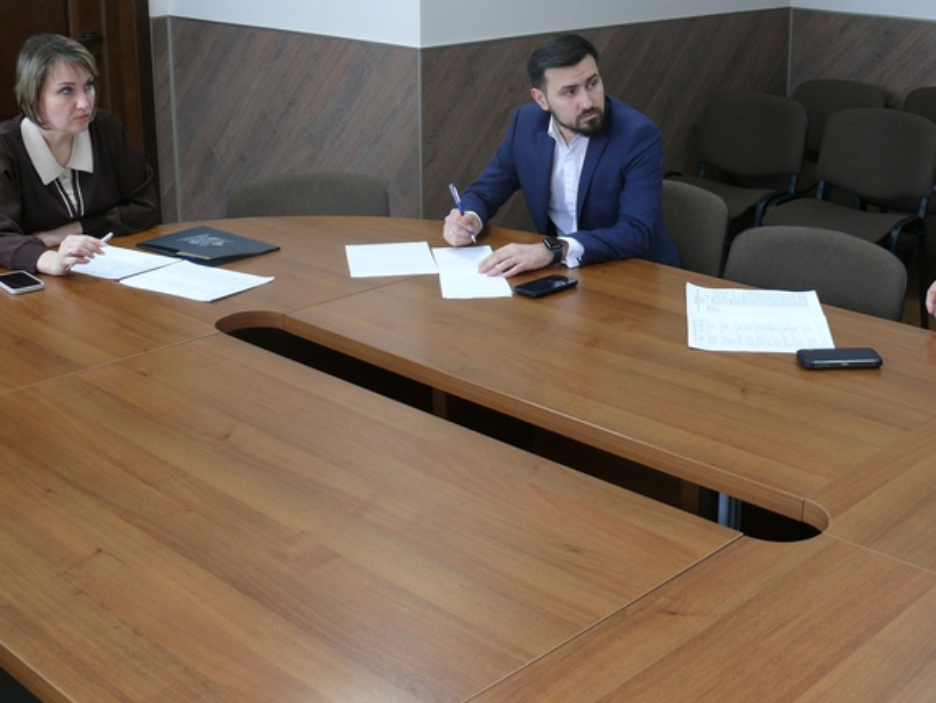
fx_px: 1326
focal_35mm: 49
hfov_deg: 38.6
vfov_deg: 29.5
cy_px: 229
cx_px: 593
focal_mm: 7.4
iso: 100
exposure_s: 1/30
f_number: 2.8
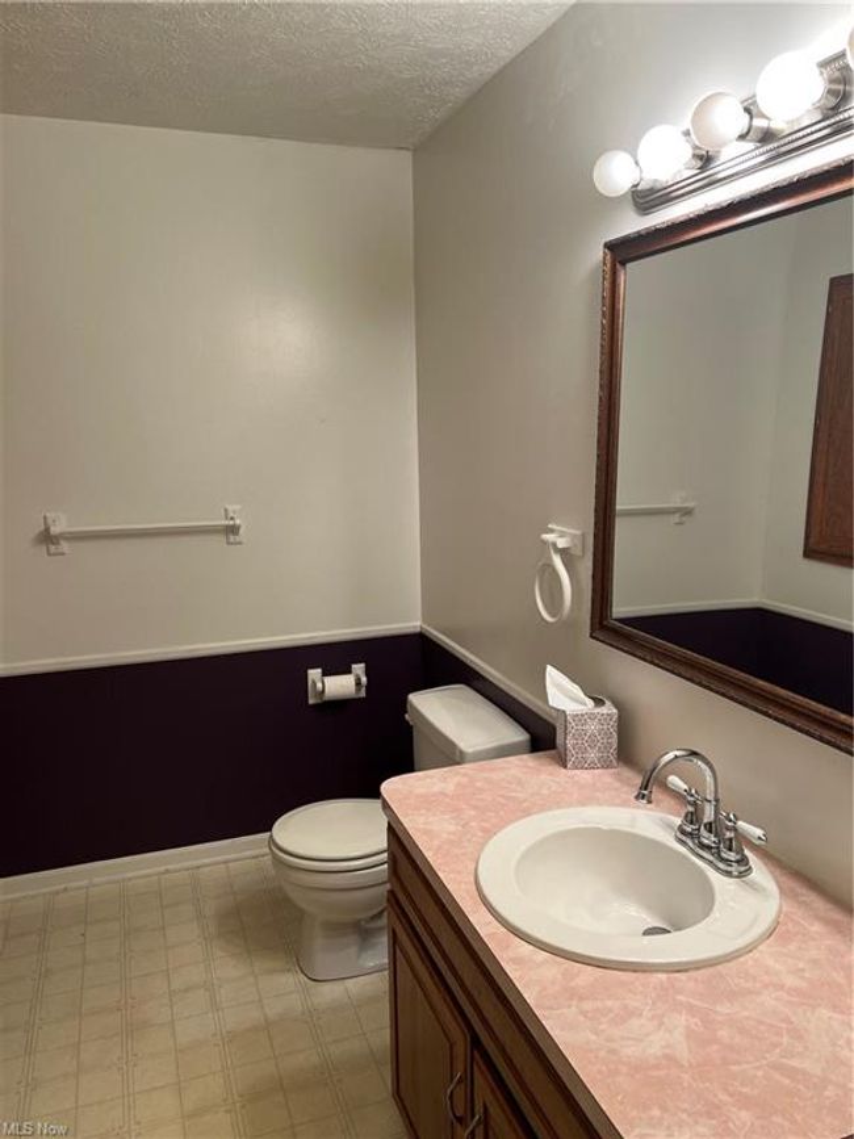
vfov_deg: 67.3
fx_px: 855
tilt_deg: -7.5
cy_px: 570
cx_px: 427
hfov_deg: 53.1
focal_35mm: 26
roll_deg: -0.5
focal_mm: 5.7
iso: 80
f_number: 1.5
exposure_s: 1/60
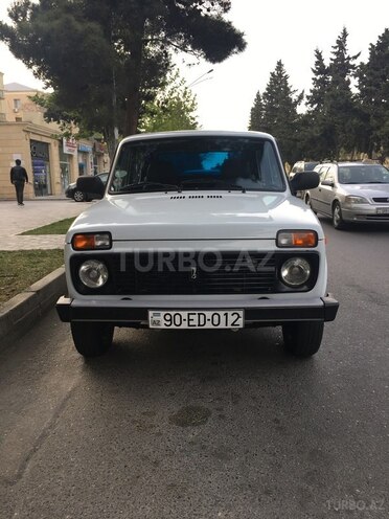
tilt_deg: -10.5
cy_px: 260
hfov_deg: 48.2
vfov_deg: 61.7
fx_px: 435
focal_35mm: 29
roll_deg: +1.3
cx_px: 194
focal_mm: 4.15
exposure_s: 1/183
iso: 25
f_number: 2.2
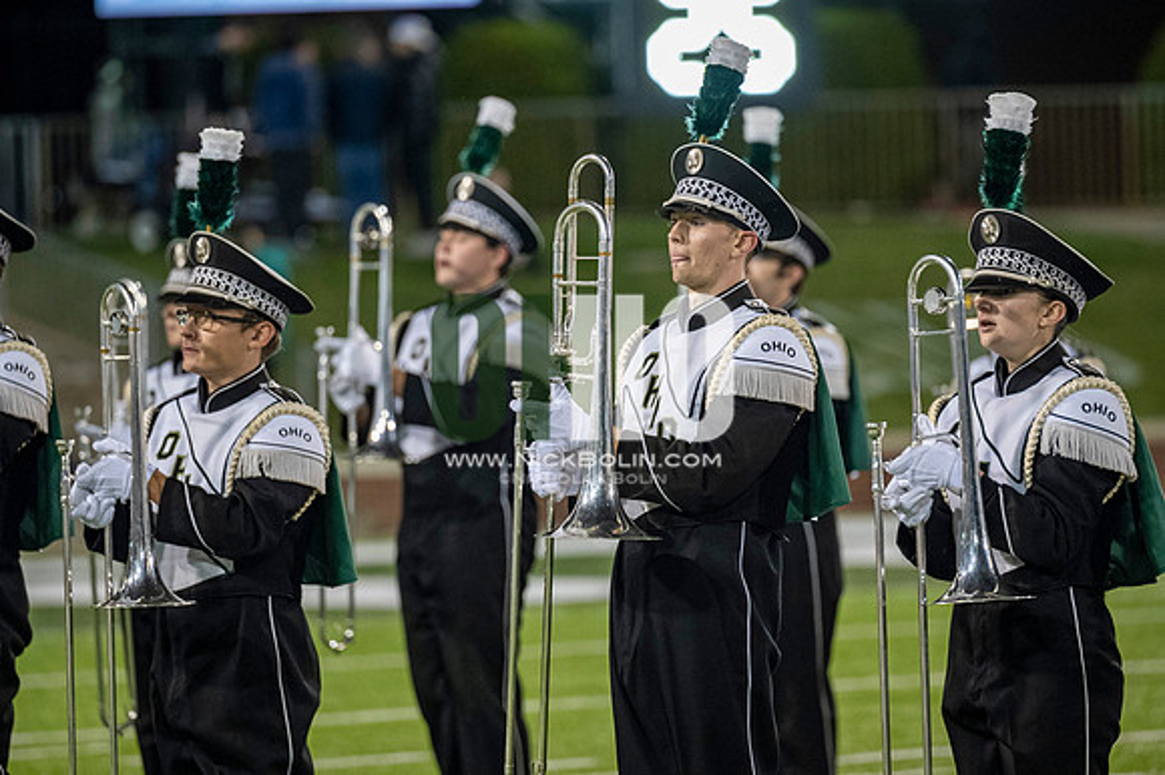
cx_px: 582
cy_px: 388
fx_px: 9702
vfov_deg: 4.6
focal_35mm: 300
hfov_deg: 6.9
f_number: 2.8
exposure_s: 1/500
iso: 1000
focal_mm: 200
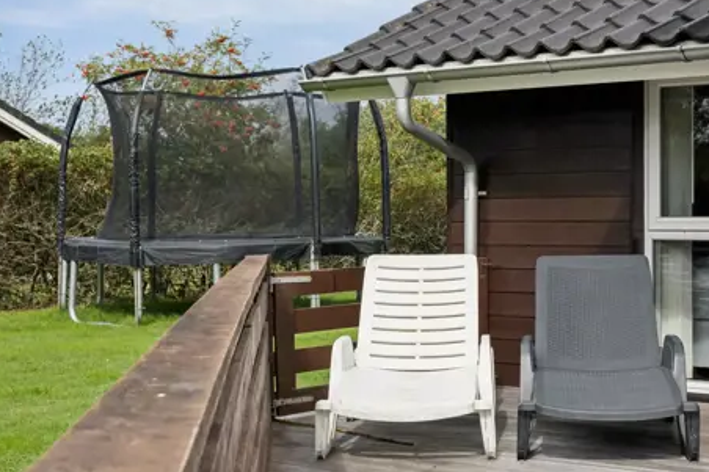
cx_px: 424
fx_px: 1371
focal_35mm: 70
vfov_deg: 19.5
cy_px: 240
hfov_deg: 28.9
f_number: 8
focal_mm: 35
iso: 200
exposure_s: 1/640
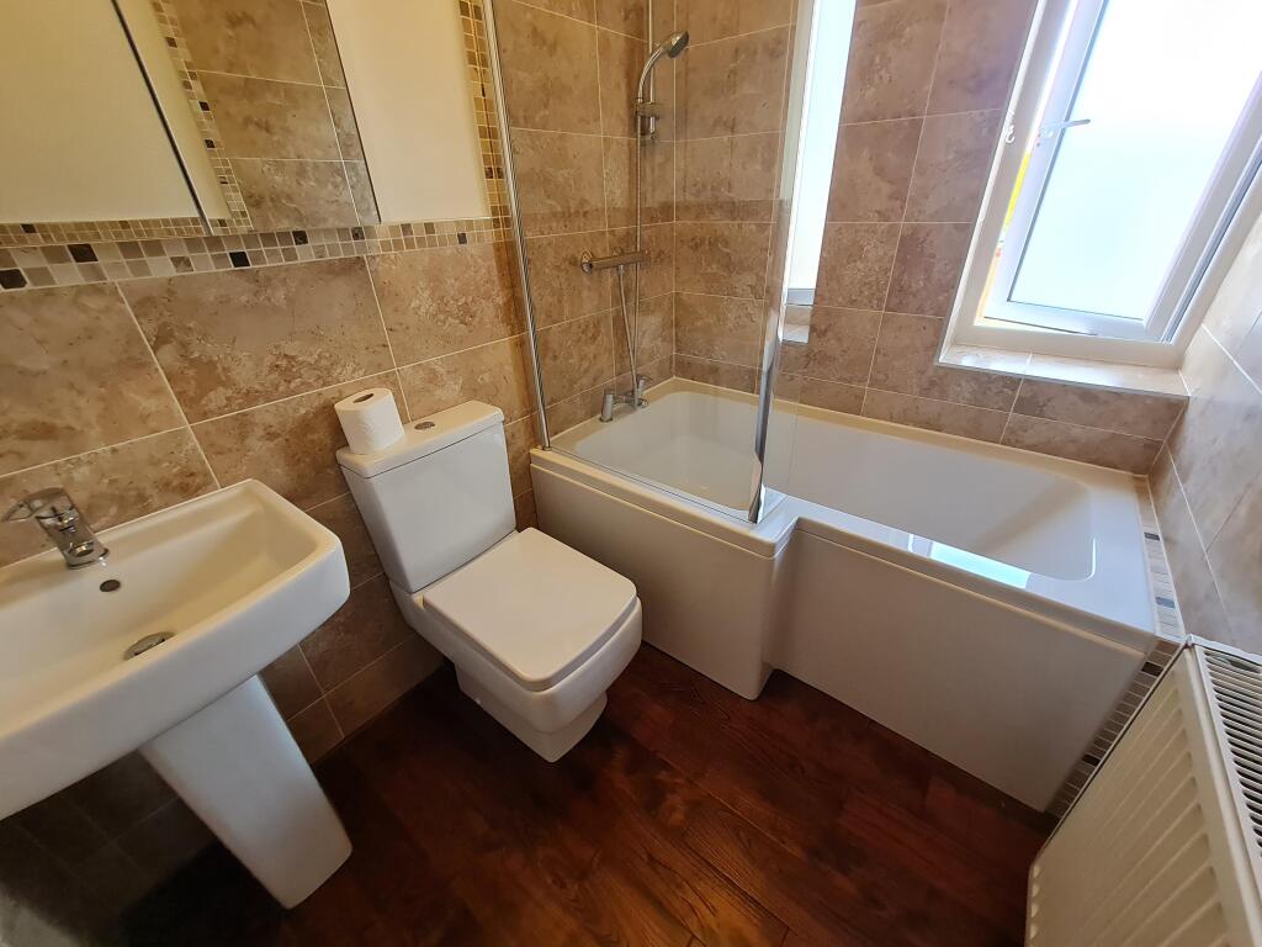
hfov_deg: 106.2
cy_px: 474
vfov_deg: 89.9
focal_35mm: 13
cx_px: 631
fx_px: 474
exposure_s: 1/50
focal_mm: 1.74
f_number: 2.2
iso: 250
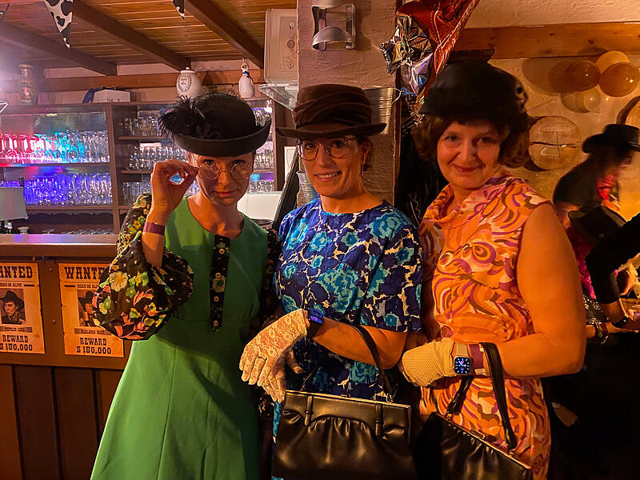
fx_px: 481
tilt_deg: -8.6
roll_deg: +0.3
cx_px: 320
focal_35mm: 26
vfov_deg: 53.1
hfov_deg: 67.3
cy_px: 240
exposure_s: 1/8
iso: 800
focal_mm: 4.25
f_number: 1.8
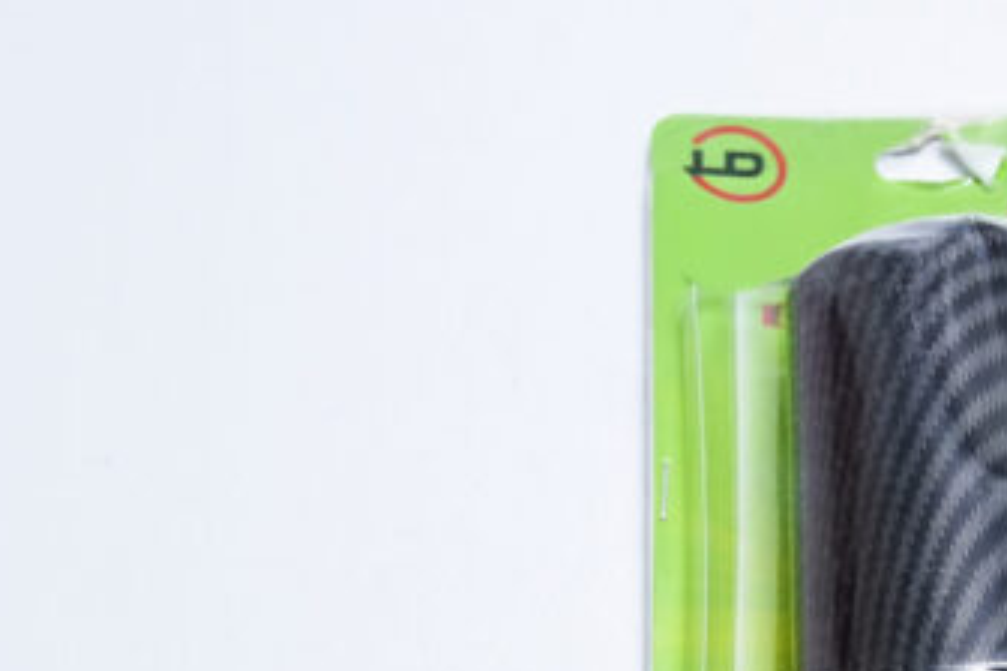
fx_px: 4084
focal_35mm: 146
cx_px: 986
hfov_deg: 13.9
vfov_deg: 9.4
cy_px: 575
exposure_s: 1/160
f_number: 10
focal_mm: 70
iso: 3200
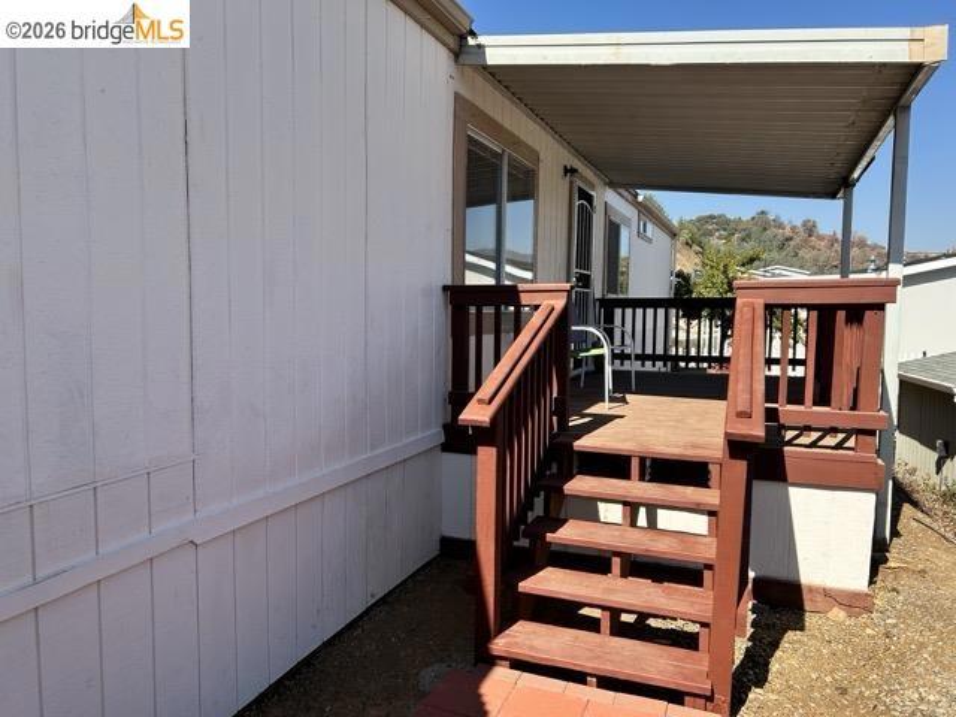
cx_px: 478
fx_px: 718
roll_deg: +0.5
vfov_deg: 53.1
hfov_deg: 67.3
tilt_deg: -5.0
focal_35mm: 26
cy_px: 358
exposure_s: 1/2457
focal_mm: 5.7
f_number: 1.5
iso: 50
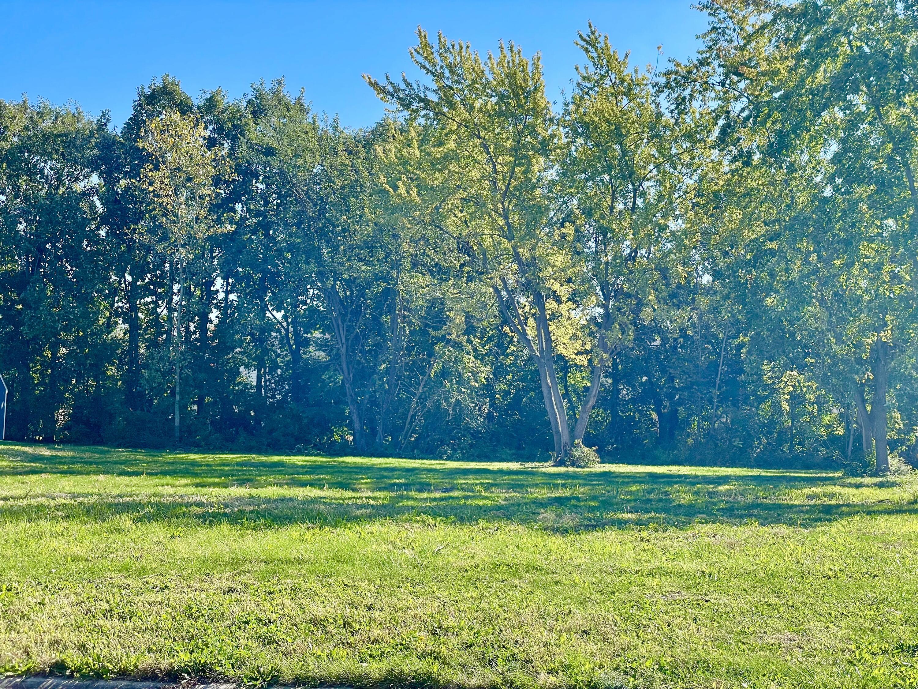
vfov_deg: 28.0
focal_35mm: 52
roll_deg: -1.5
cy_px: 344
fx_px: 1379
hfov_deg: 36.8
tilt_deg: +3.7
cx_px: 459
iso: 25
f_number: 2
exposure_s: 1/841
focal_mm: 6
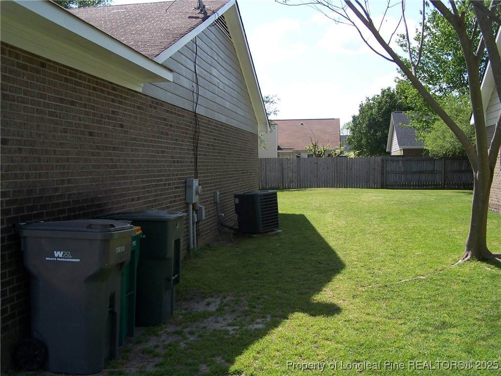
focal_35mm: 38
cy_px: 188
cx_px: 250
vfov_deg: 37.7
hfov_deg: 49.0
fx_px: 550
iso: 80
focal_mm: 6.3
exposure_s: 1/1000
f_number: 2.8
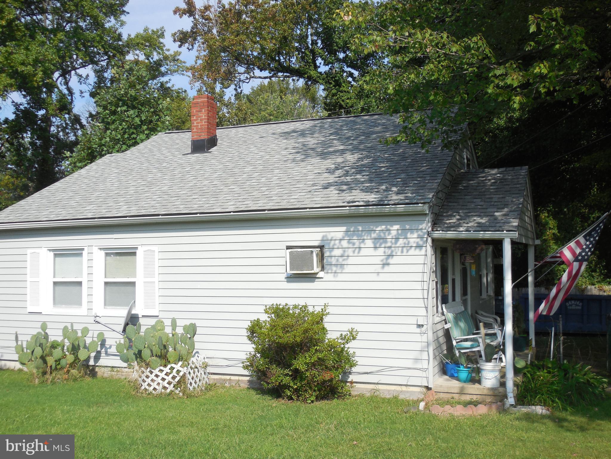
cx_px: 306
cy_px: 230
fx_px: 706
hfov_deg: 46.8
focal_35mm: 40
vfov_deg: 36.0
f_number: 3.6
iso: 125
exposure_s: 1/1250
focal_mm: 7.1
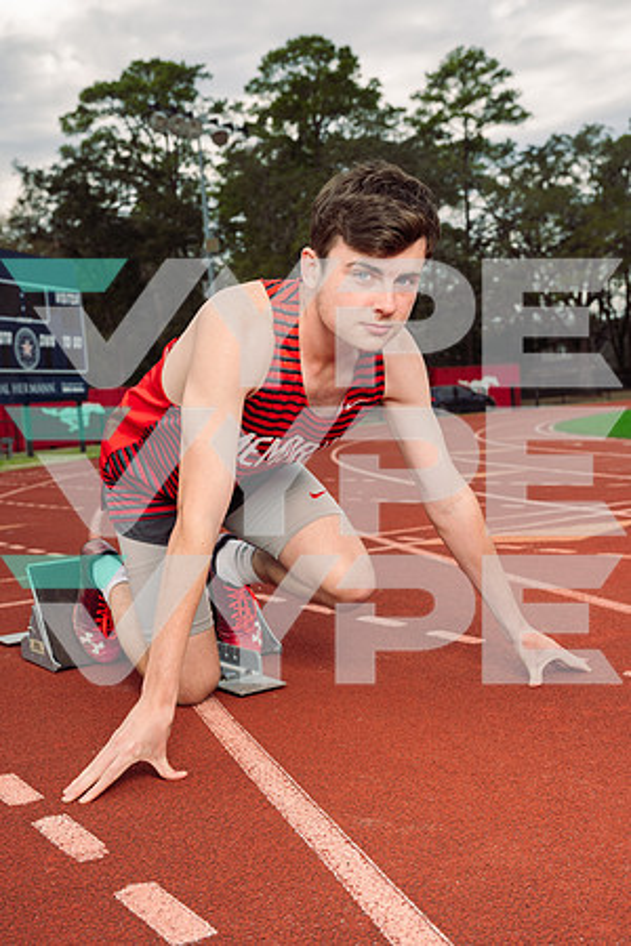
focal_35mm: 42
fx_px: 1104
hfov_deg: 31.9
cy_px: 473
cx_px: 316
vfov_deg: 46.4
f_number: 7.1
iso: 125
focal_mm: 42
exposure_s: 1/200
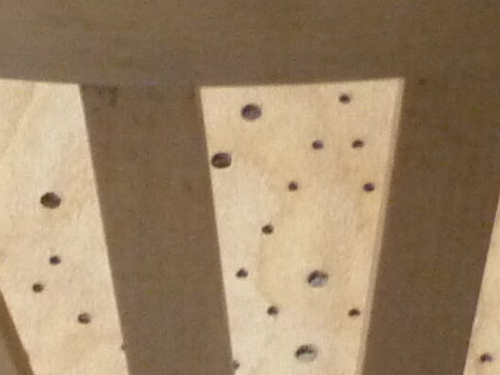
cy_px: 680
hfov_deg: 8.8
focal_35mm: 225
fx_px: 3249
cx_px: 25
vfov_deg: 6.5
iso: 400
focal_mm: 5.5
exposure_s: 1/30
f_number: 2.8
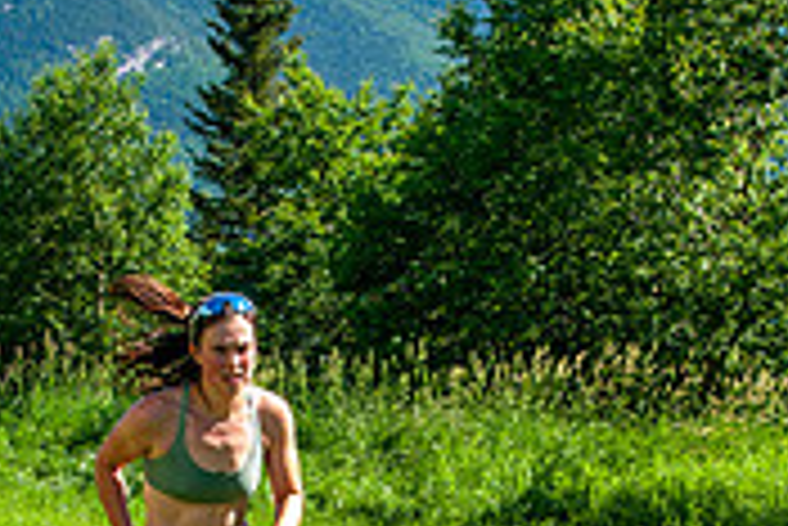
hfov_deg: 15.6
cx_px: 299
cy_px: 688
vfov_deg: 10.3
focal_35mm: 131
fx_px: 2870
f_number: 8
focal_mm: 34
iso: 200
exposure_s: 1/400
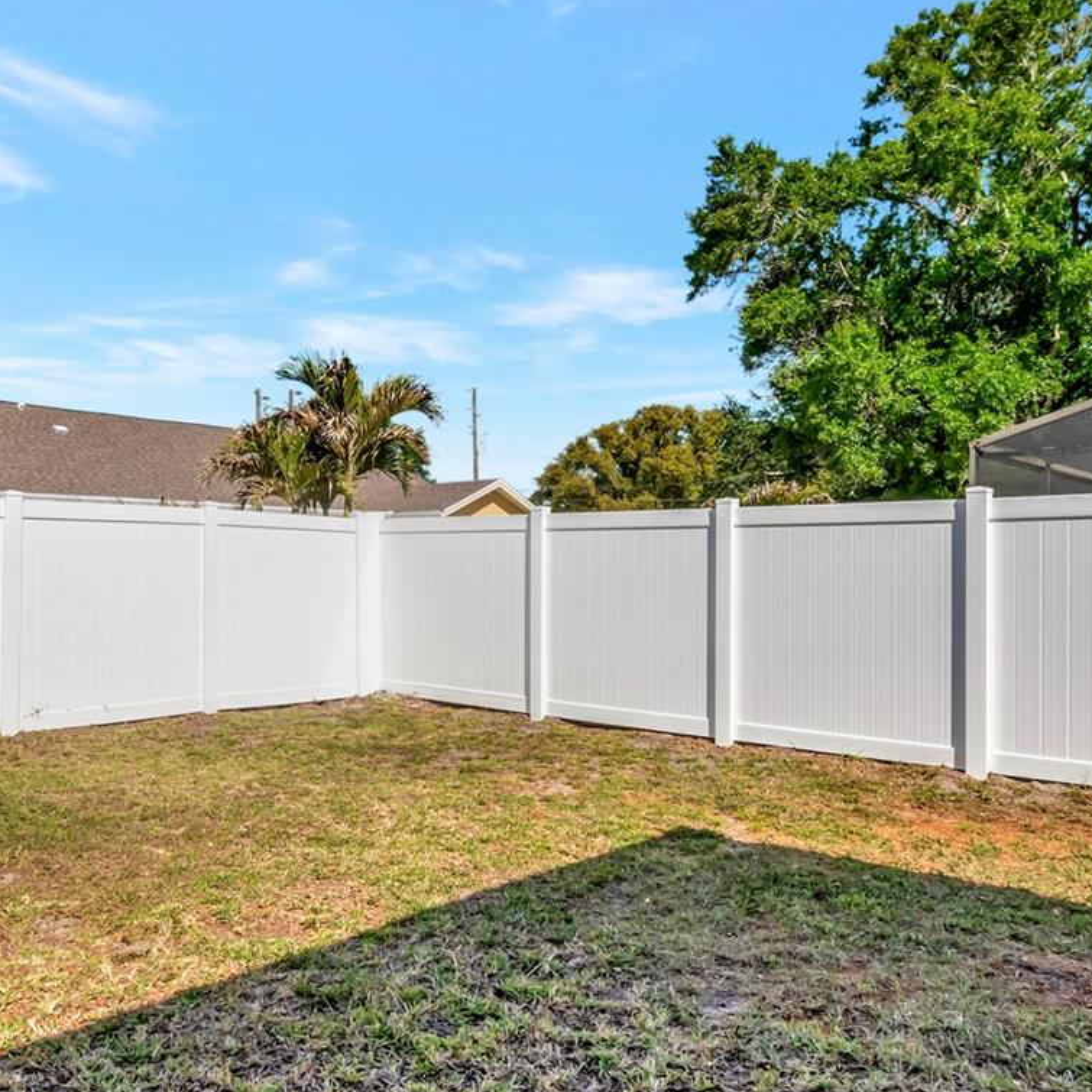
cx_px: 414
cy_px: 535
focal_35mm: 27
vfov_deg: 59.1
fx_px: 964
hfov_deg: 58.4
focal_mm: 10
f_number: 7.1
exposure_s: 1/1250
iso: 500
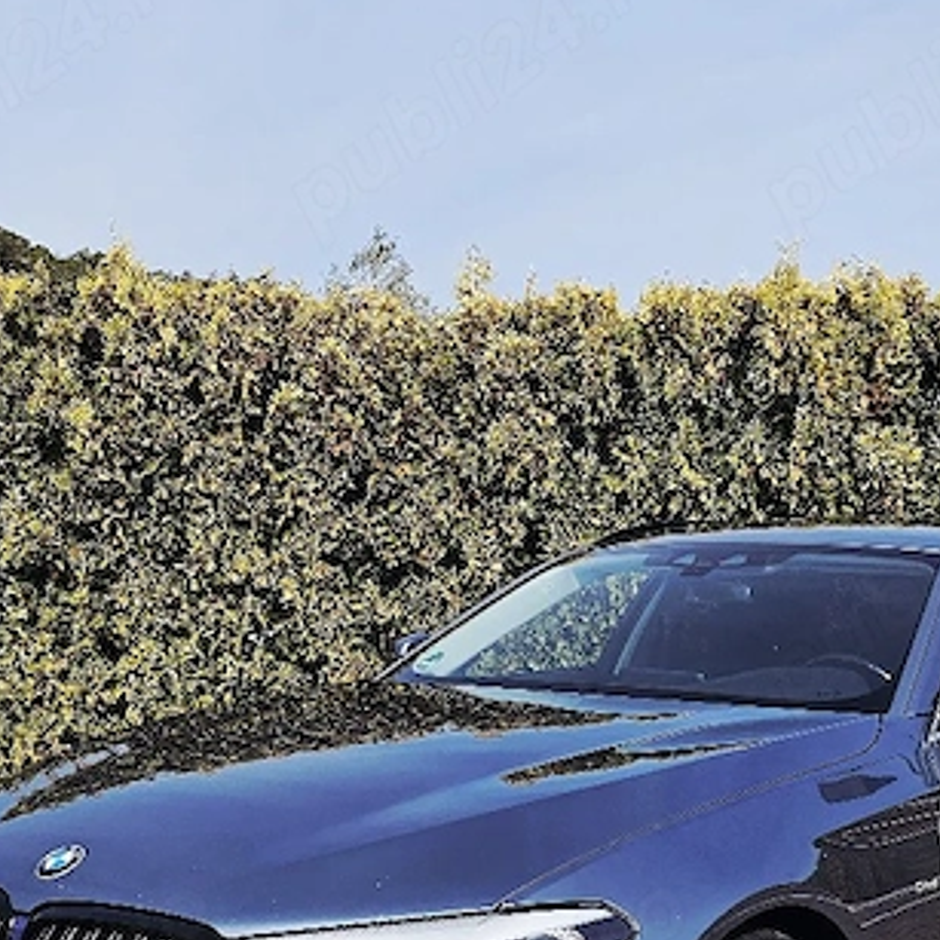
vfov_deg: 31.9
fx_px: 1628
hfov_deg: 32.0
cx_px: 609
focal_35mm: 53
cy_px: 628
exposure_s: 1/1000
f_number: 1.7
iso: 10
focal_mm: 6.3
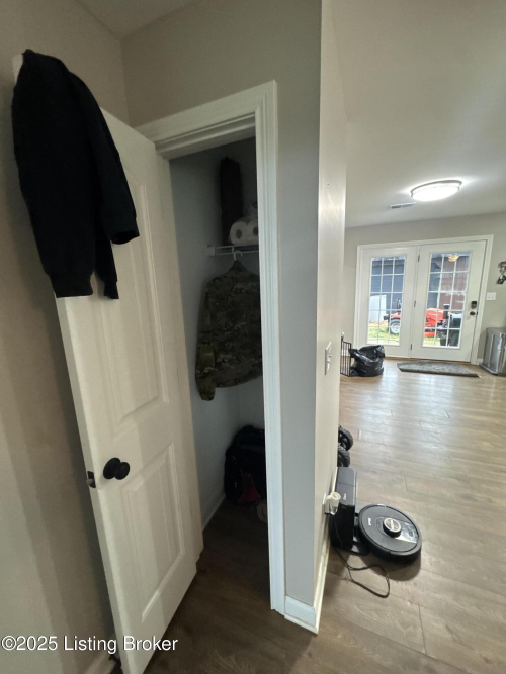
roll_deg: +2.6
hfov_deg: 85.7
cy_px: 337
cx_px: 253
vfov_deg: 102.1
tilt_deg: -11.1
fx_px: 273
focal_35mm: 14
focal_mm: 2.22
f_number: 2.2
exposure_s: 1/60
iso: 800
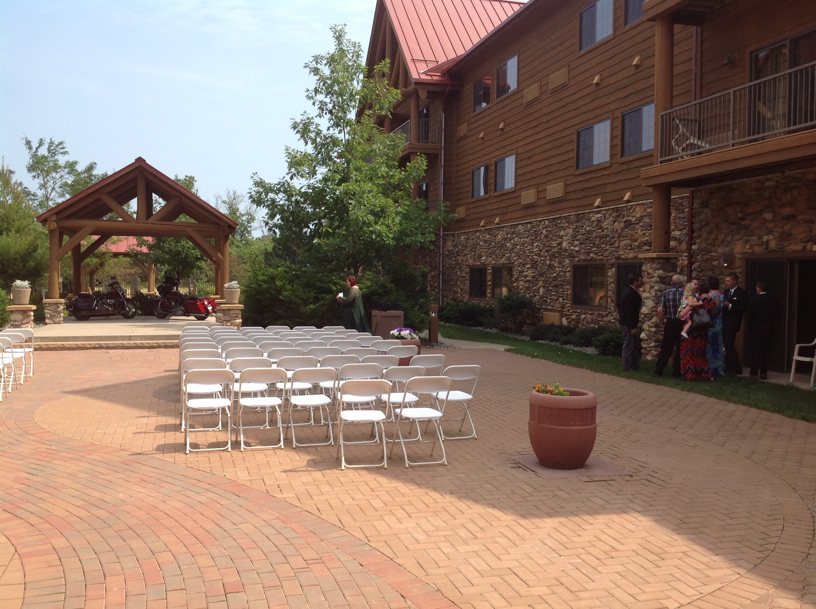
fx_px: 824
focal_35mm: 35
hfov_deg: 52.7
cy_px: 304
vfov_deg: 40.6
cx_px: 408
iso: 50
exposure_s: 1/1163
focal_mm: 4.28
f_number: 2.4
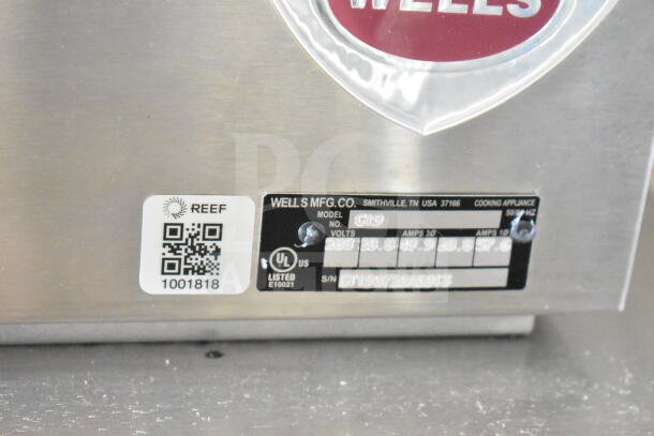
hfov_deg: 24.6
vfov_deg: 16.6
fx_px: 1499
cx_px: 327
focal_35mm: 82
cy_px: 218
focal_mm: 55
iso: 14400
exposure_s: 1/100
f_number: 5.6
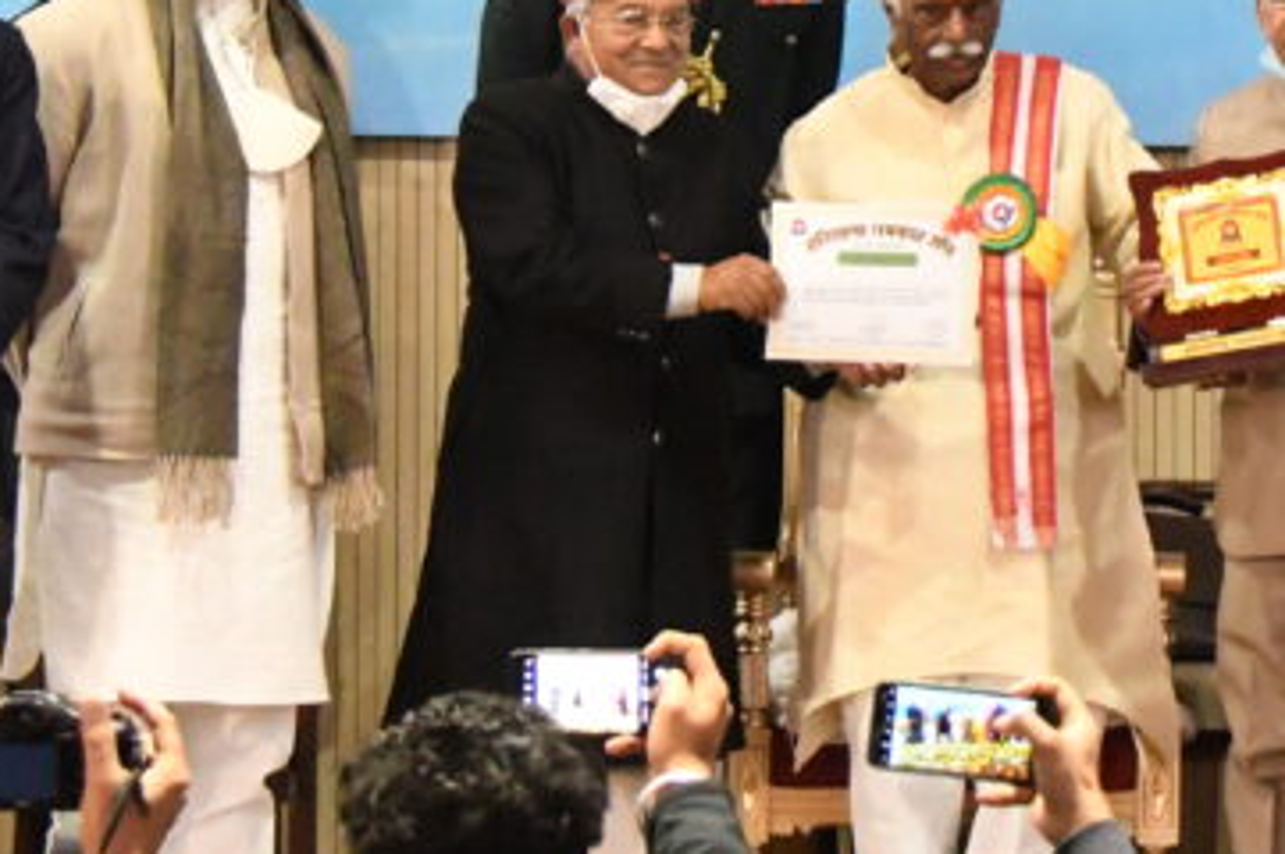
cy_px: -44
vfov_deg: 6.4
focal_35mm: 213
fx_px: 7596
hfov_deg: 9.6
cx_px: 1171
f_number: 5.6
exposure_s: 1/125
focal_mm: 50
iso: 16000
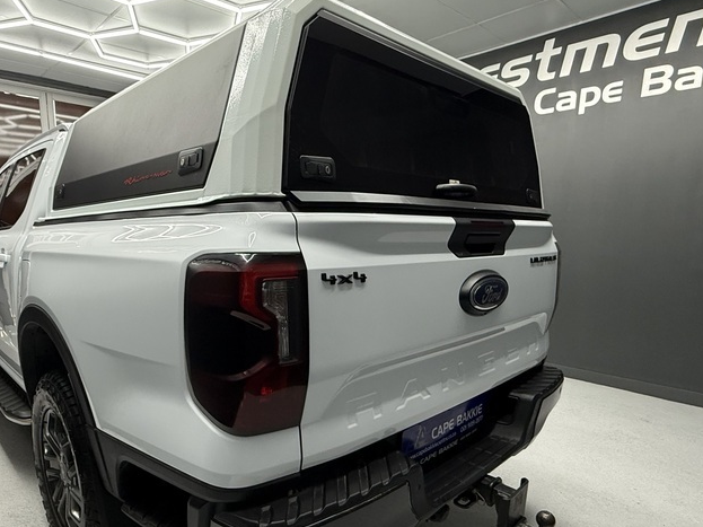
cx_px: 282
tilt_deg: -9.8
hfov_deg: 73.2
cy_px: 315
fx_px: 467
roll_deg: +0.1
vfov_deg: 58.4
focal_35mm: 23
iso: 320
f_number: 2.2
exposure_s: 1/100
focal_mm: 2.22
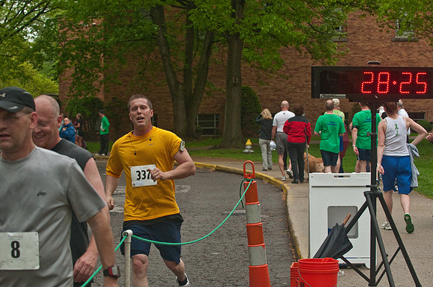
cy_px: 144
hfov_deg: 19.5
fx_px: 1261
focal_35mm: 105
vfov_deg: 13.0
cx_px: 216
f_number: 5.6
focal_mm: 70
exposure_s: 1/320
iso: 1600
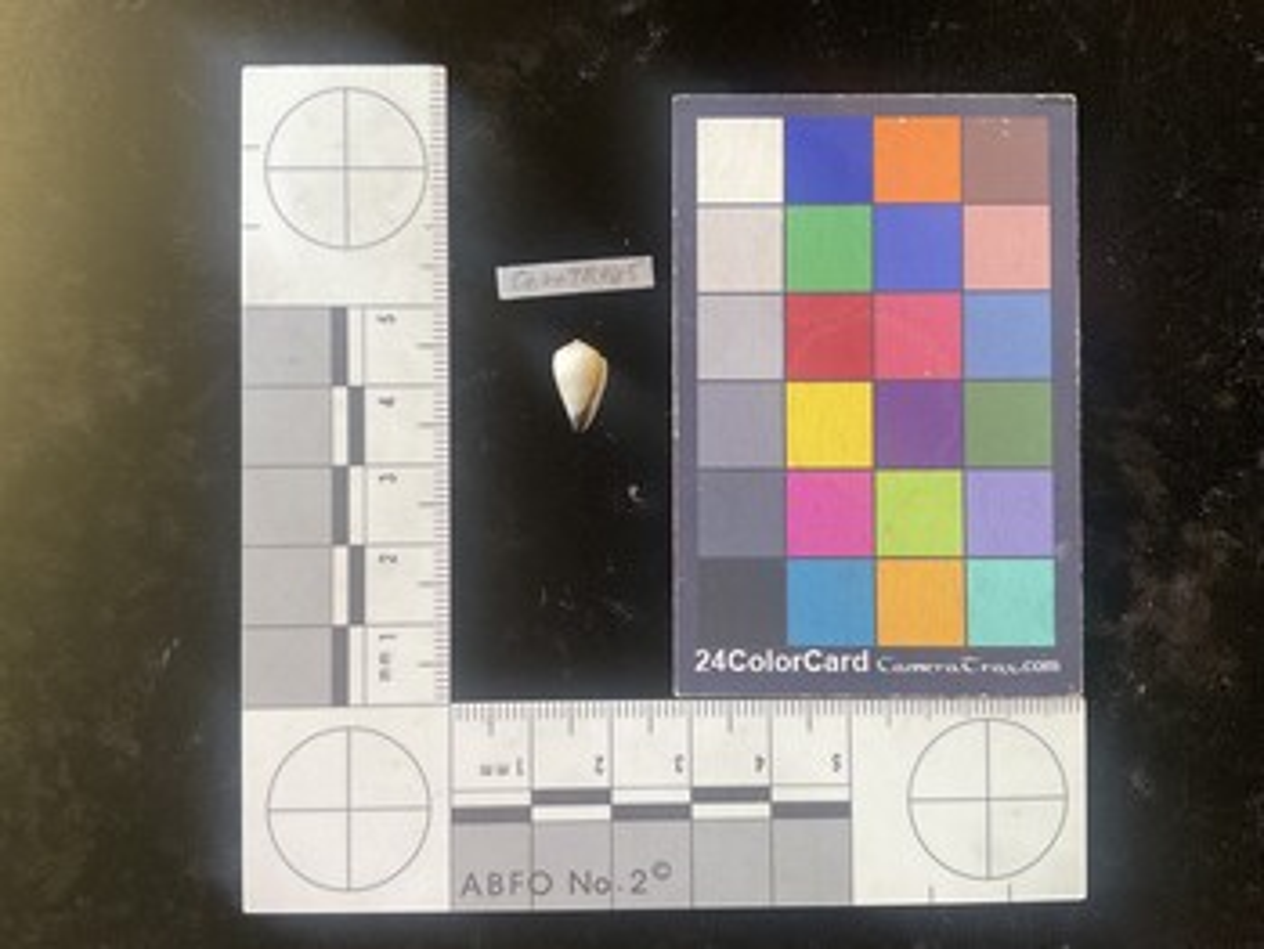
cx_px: 632
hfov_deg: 61.6
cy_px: 474
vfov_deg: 48.3
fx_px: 1060
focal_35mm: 29
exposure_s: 1/60
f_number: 1.8
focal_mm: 3
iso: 40
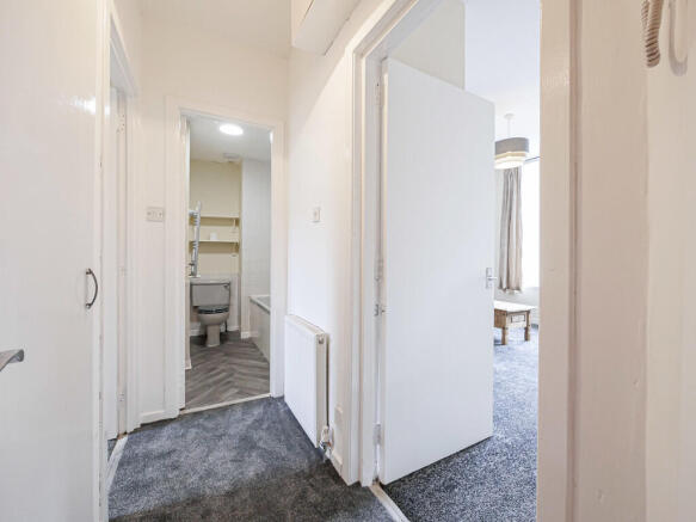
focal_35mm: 14
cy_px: 261
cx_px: 348
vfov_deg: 85.7
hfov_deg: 102.1
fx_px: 281
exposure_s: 1/60
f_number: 4
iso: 1000
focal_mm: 7
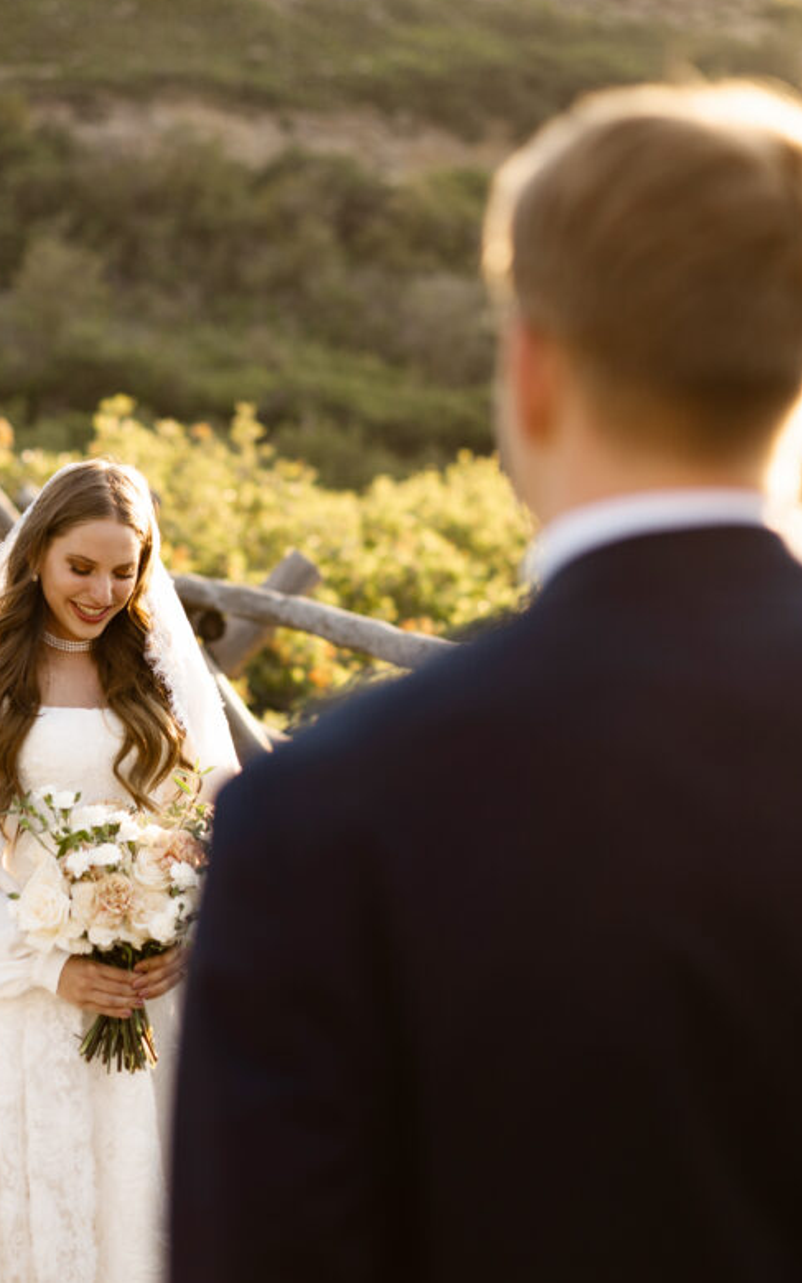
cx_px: 263
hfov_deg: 19.4
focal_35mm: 67
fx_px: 2343
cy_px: 581
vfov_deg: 30.6
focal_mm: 50
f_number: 1.8
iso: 200
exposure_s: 1/1250
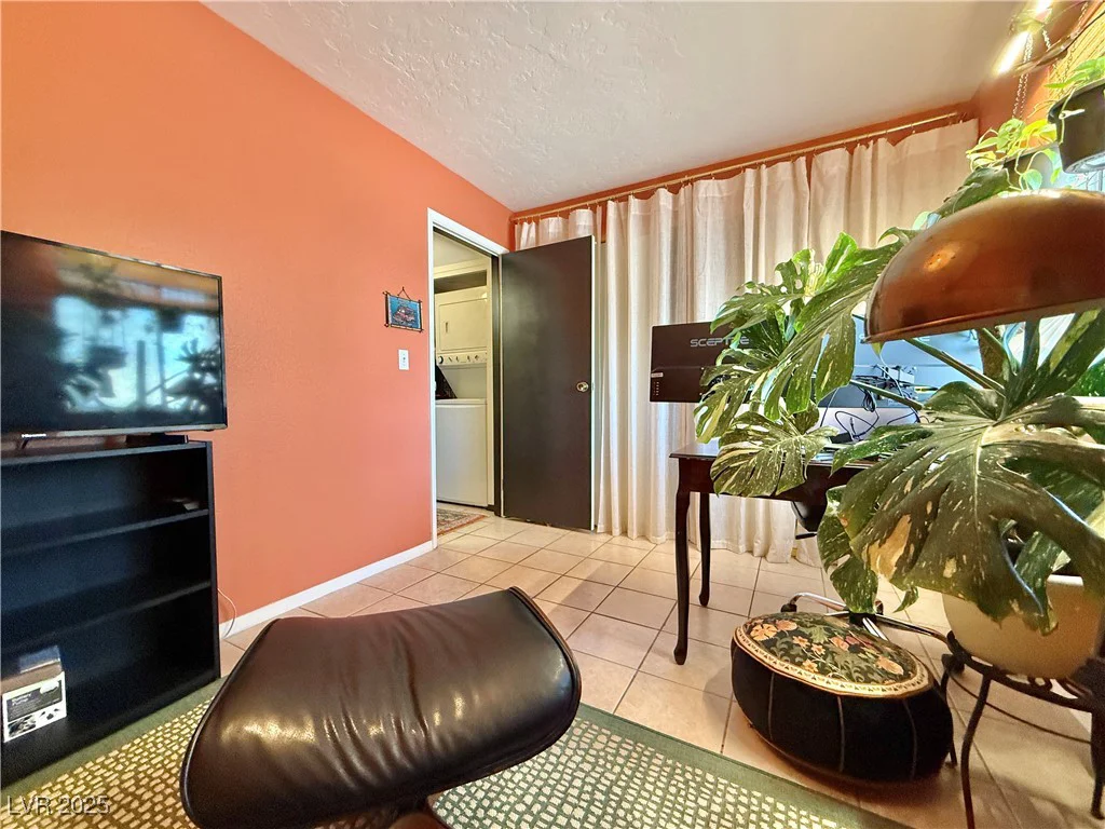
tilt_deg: -1.9
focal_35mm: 14
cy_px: 414
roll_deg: +0.5
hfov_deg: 102.1
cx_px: 552
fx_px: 447
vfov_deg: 85.7
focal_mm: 2.22
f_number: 2.2
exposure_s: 1/60
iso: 400
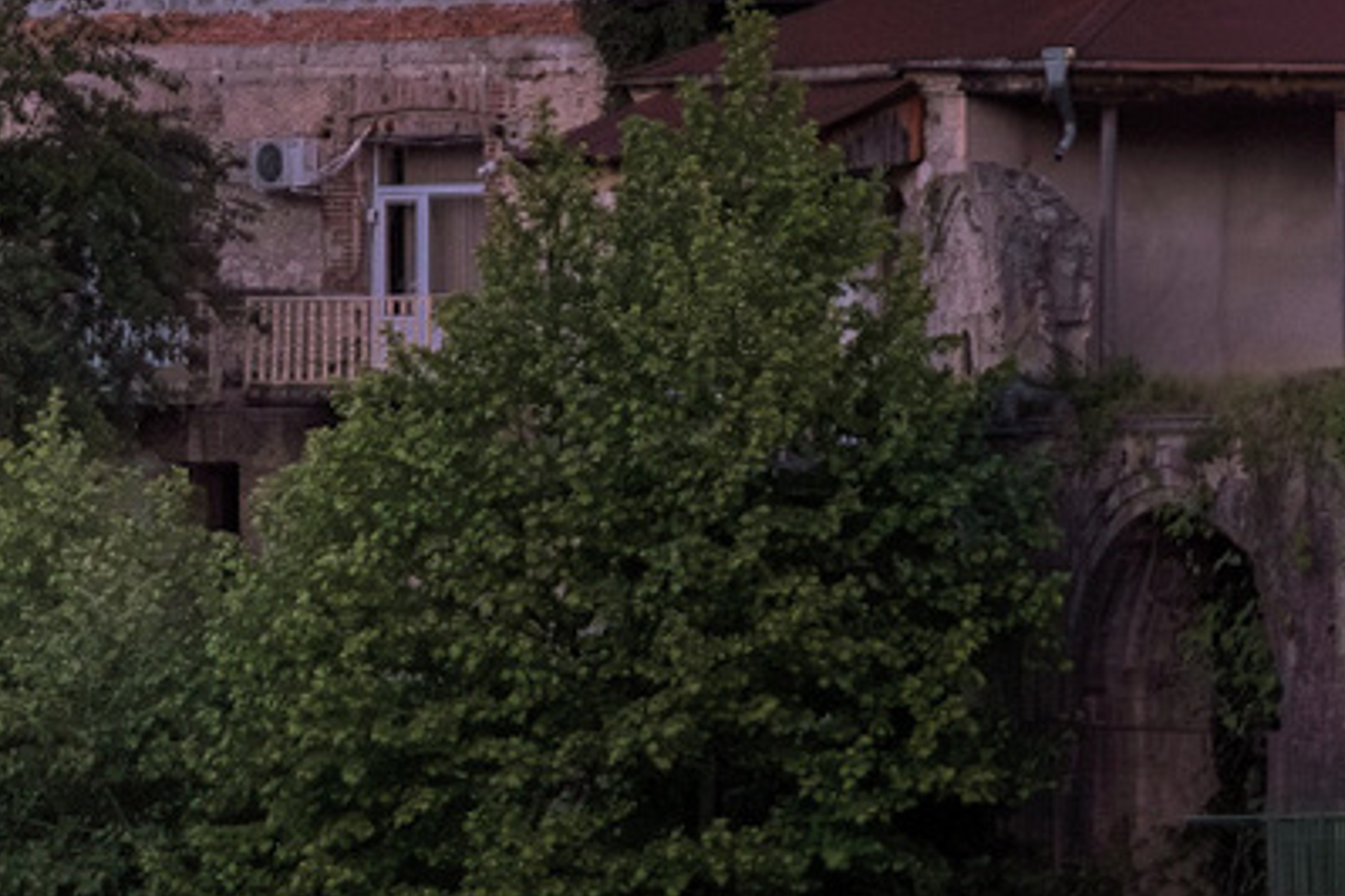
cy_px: 101
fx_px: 12627
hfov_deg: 6.1
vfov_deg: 4.1
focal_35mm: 338
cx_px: -428
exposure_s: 1.6
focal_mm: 50
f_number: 5.6
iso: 500
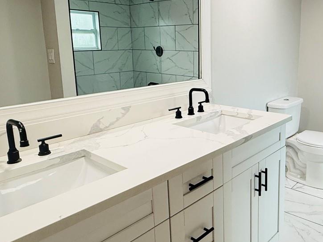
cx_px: 221
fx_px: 289
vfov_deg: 45.3
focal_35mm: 31
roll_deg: +0.2
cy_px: 101
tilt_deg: -9.6
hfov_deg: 56.8
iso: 160
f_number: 2.2
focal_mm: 2.22
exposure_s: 1/120
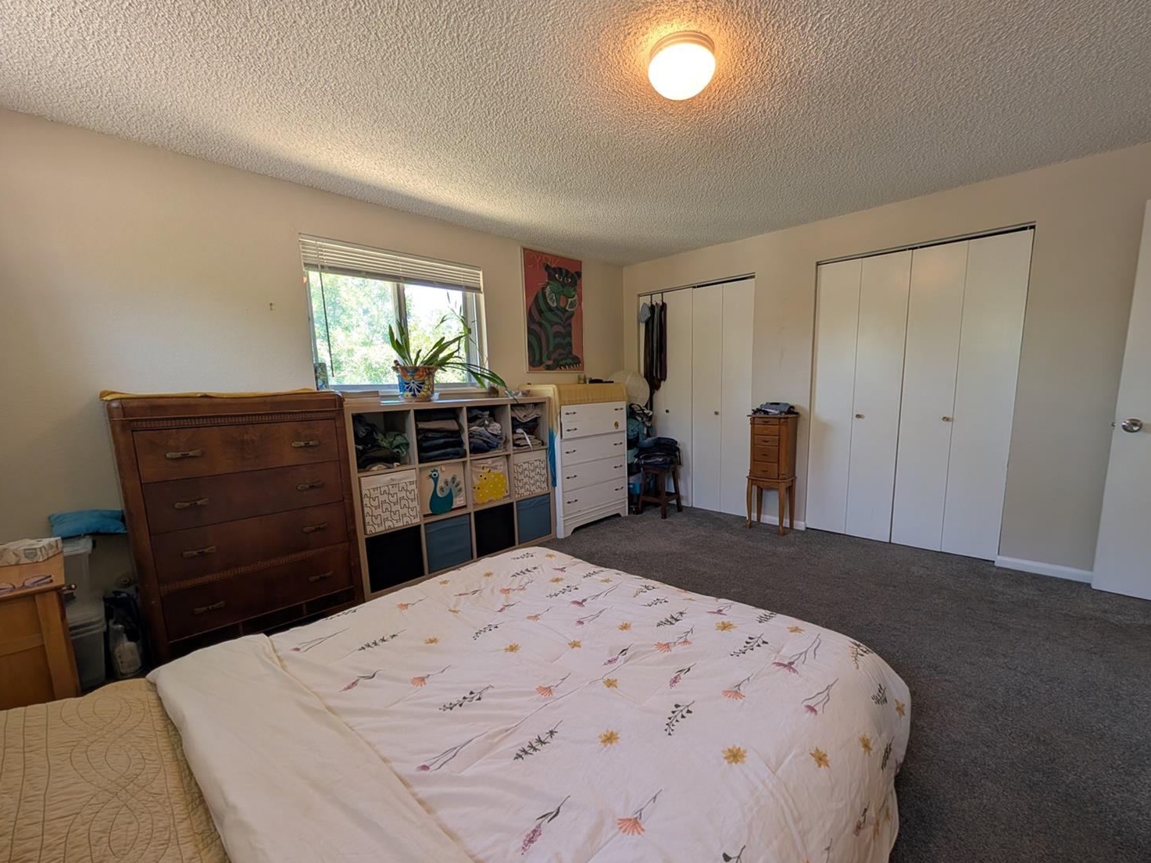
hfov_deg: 106.1
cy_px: 458
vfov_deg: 89.8
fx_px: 432
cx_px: 606
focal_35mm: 13
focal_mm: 2.02
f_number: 1.7
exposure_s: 1/120
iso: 75
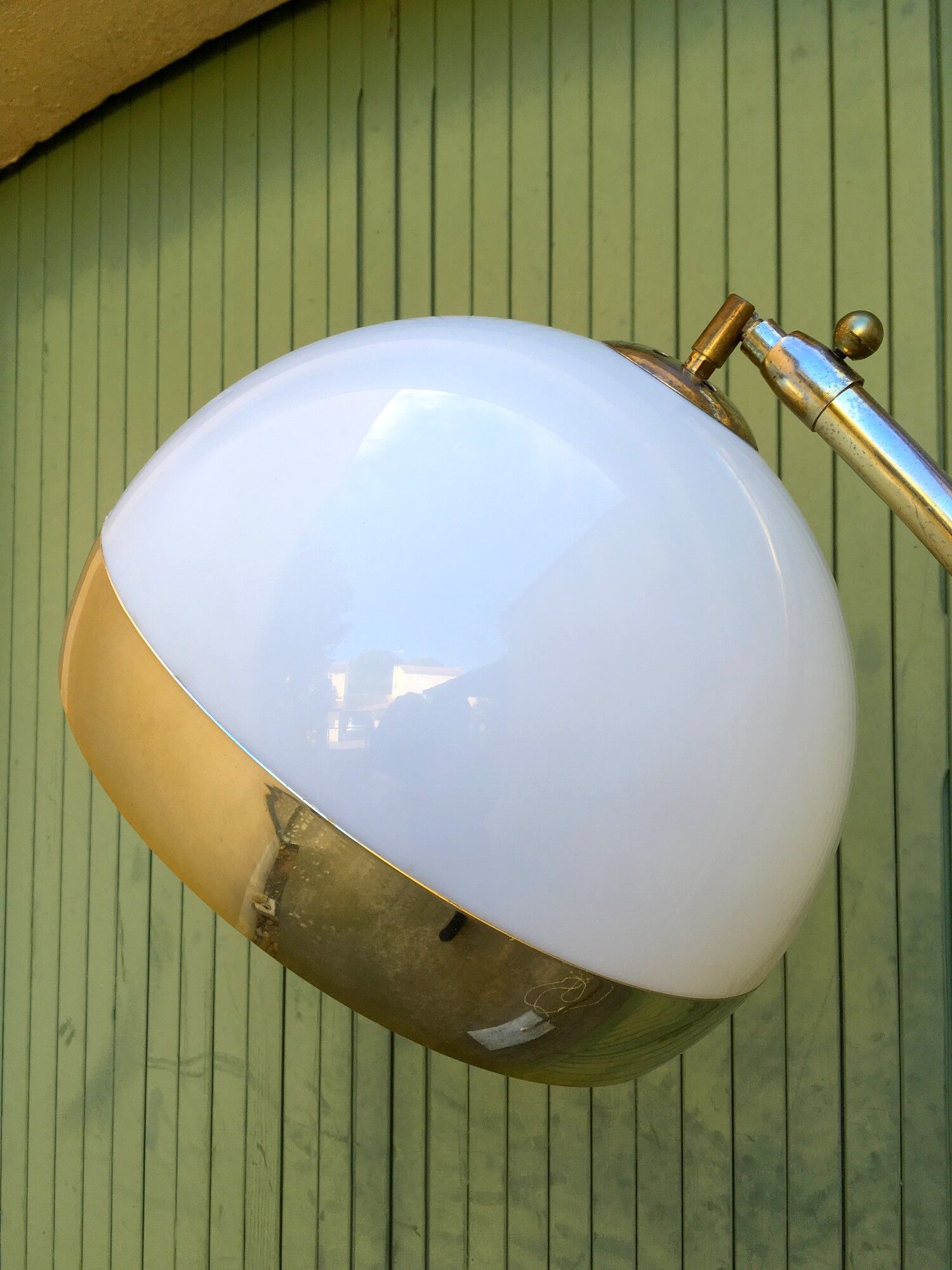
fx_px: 1063
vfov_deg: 61.7
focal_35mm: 29
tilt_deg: +1.6
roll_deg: +0.9
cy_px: 635
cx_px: 476
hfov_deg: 48.2
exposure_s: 1/159
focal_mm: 4.15
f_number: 2.2
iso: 25
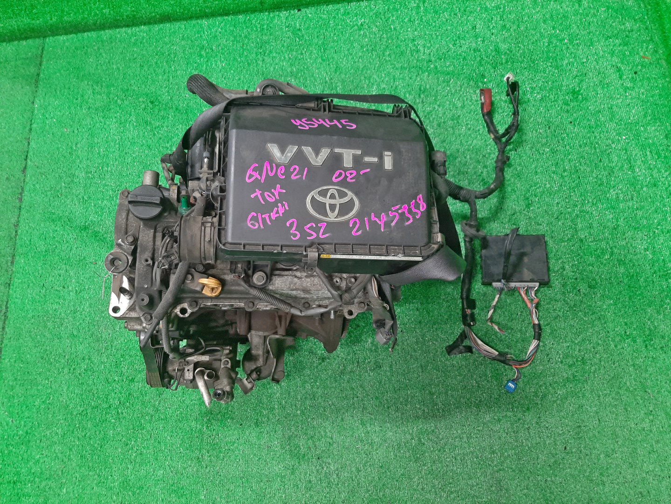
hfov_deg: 67.3
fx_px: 504
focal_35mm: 26
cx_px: 336
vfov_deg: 53.1
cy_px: 252
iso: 172
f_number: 1.7
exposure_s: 1/50
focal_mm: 3.93
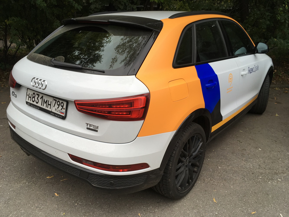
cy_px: 108
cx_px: 144
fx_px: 242
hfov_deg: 61.7
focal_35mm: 29
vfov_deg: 48.2
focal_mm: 4.15
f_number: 2.2
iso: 25
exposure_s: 1/100
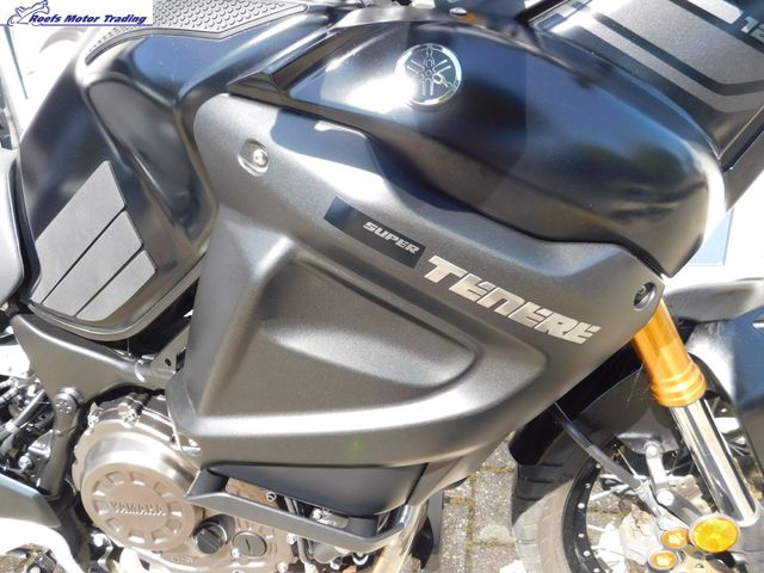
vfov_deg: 49.7
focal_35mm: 28
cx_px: 382
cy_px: 286
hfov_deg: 63.4
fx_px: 618
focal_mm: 4.9
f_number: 3.2
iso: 125
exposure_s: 1/200
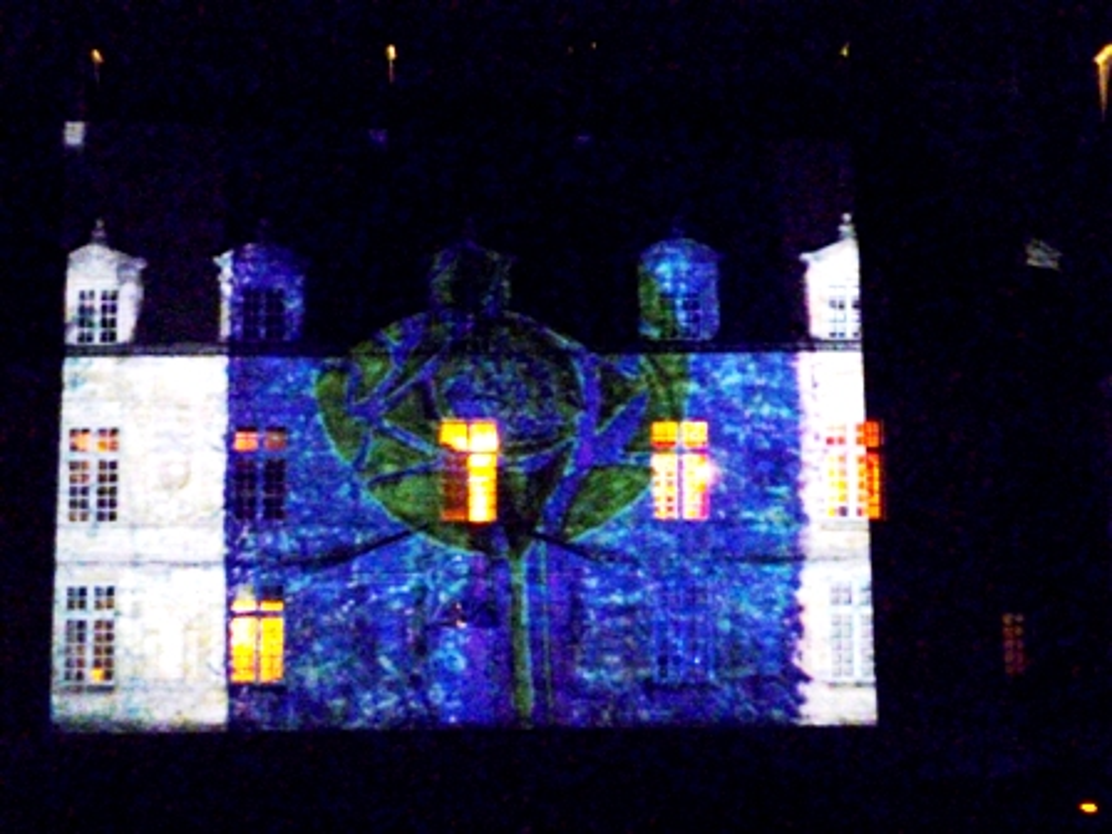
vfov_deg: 24.4
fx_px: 1927
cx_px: 556
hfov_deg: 32.2
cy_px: 417
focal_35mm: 60
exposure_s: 1/4
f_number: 4.3
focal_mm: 10.7
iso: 800
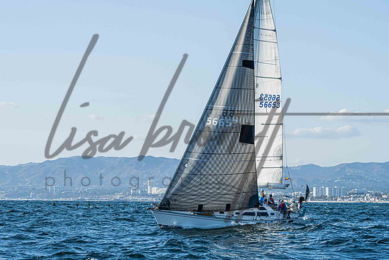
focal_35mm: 108
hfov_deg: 19.0
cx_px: 242
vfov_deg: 12.7
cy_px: 121
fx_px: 1163
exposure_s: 1/1000
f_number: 8
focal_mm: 79
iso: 400
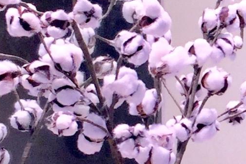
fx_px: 1217
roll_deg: -1.3
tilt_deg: -3.4
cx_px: 355
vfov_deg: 7.7
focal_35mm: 178
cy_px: 105
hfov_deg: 11.1
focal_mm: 4.15
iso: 32
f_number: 2.2
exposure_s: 1/34
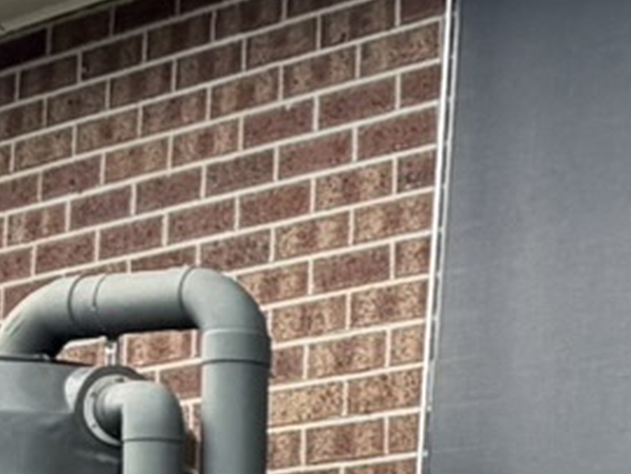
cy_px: 413
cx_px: 1040
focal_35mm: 106
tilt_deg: +9.5
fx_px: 1934
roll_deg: +1.0
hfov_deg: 16.3
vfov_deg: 13.9
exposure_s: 1/502
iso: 64
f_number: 2.2
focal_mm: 2.22
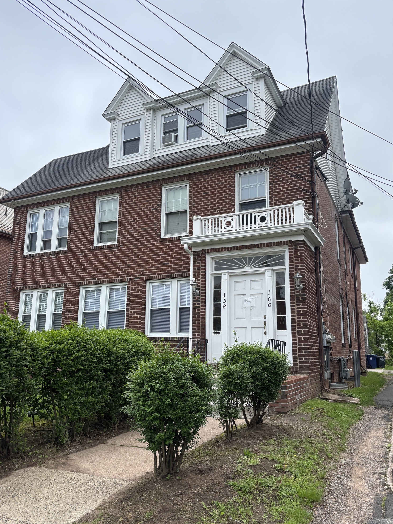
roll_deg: -0.8
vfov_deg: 65.3
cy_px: 271
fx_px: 409
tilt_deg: +10.0
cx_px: 193
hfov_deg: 51.3
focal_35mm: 27
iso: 50
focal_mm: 5.96
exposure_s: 1/1912
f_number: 1.6
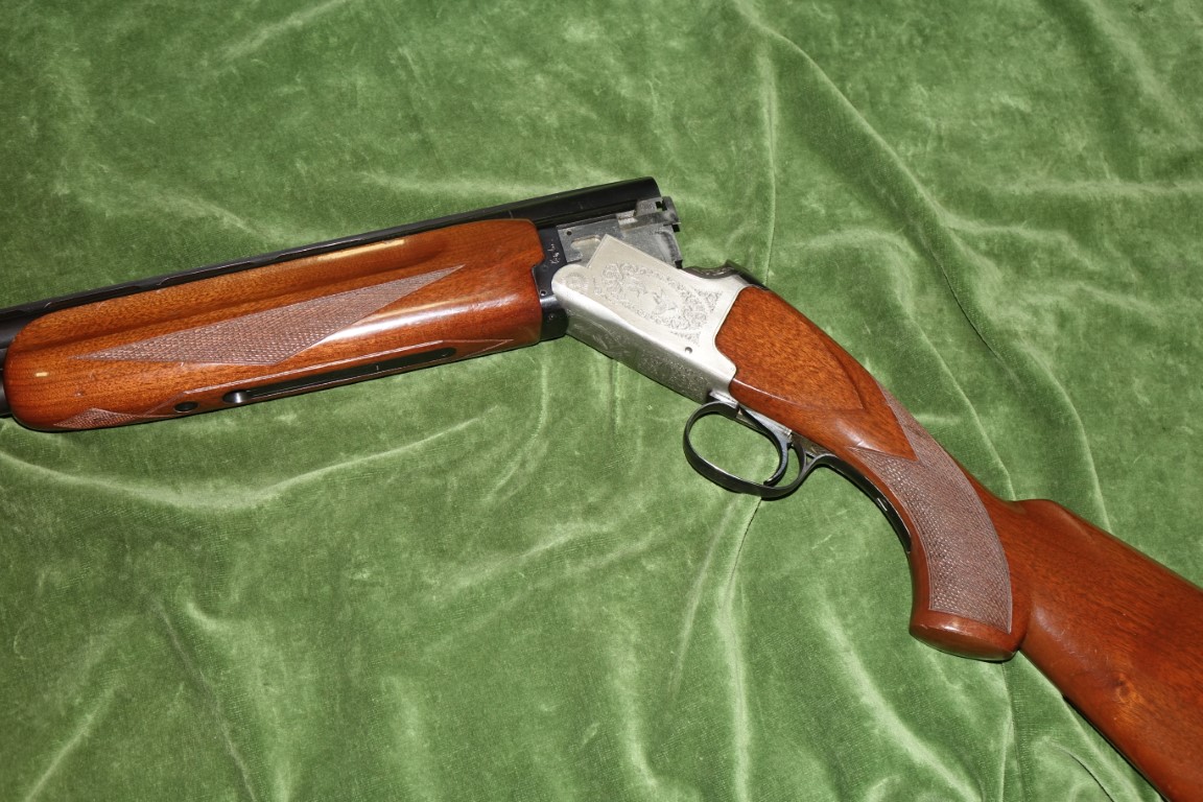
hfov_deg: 48.5
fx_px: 1337
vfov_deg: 33.4
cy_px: 401
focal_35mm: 40
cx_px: 602
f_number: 4
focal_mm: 14.84
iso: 200
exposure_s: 1/50
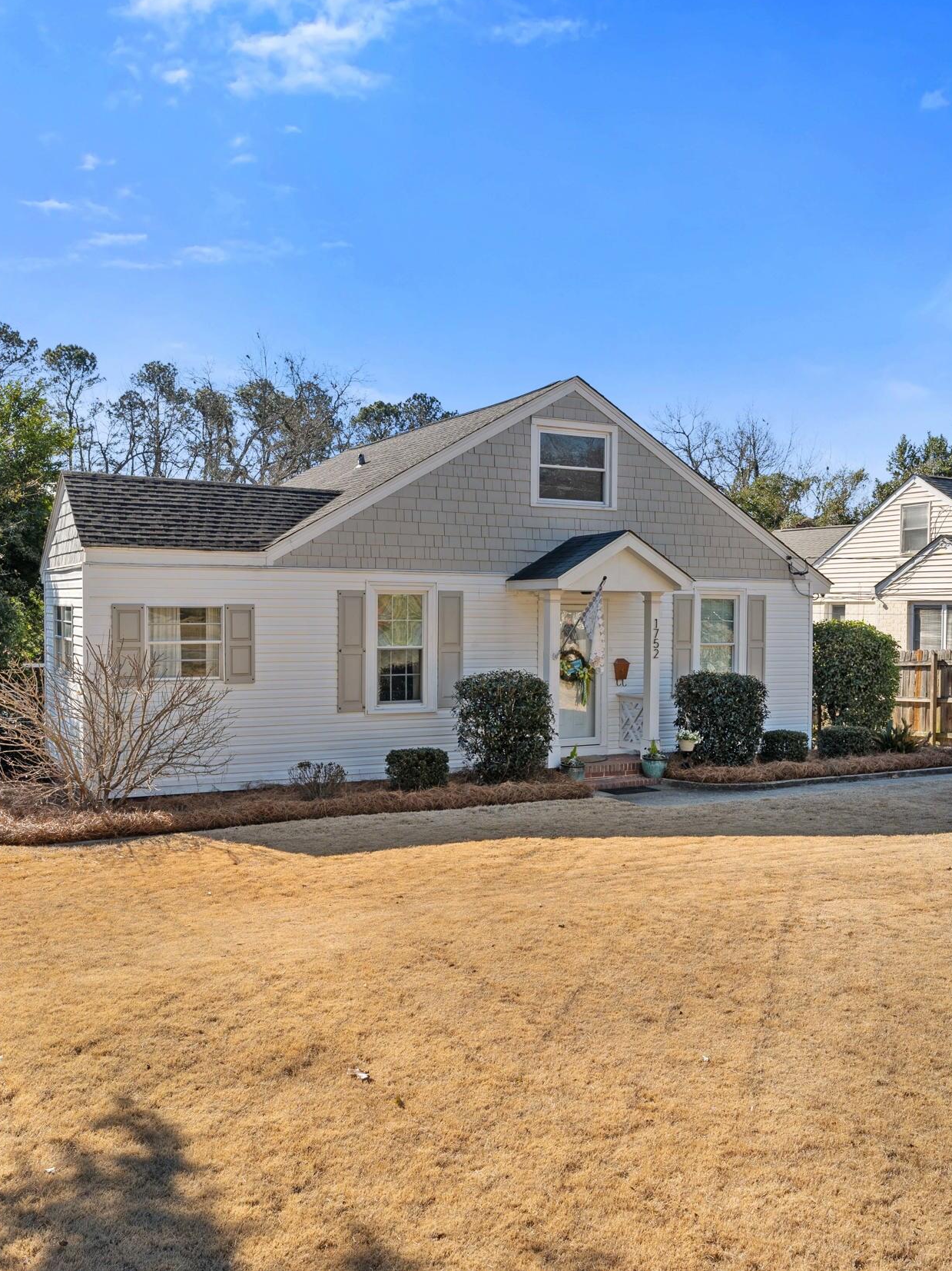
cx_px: 545
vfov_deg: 56.8
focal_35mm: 32
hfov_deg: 44.0
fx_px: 1174
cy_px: 631
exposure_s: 1/50
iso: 50
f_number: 8
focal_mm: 22
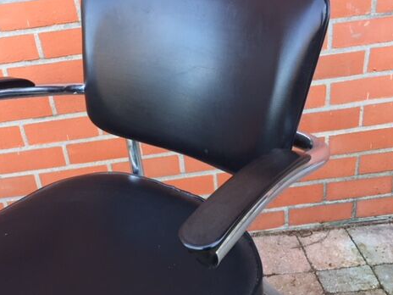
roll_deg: +8.1
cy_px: 121
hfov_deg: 46.4
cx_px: 147
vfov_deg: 35.9
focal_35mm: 40
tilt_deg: -28.1
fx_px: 454
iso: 50
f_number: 2.2
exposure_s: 1/33
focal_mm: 4.15
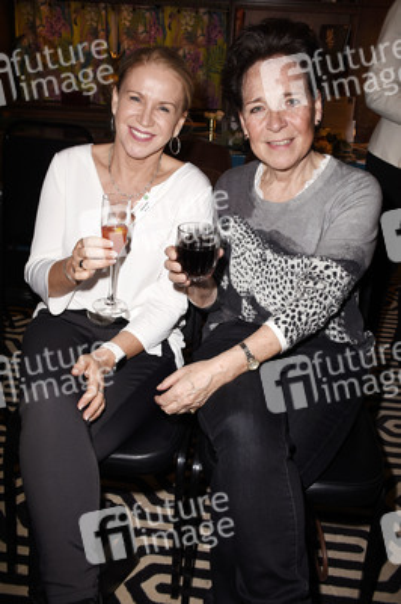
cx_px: 200
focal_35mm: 33
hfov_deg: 39.9
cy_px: 302
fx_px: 552
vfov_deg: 57.3
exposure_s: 1/50
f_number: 6.3
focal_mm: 22
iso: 320
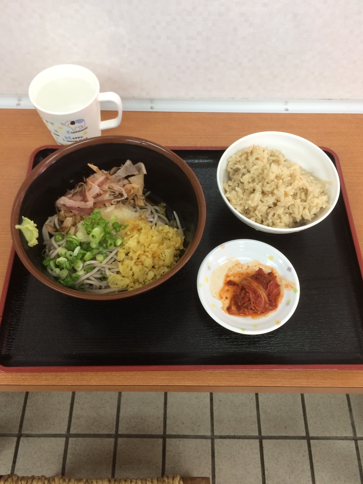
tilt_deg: -61.2
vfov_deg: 61.7
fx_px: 405
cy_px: 242
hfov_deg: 48.2
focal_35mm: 29
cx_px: 182
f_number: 2.2
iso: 64
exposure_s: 1/30
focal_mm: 4.15
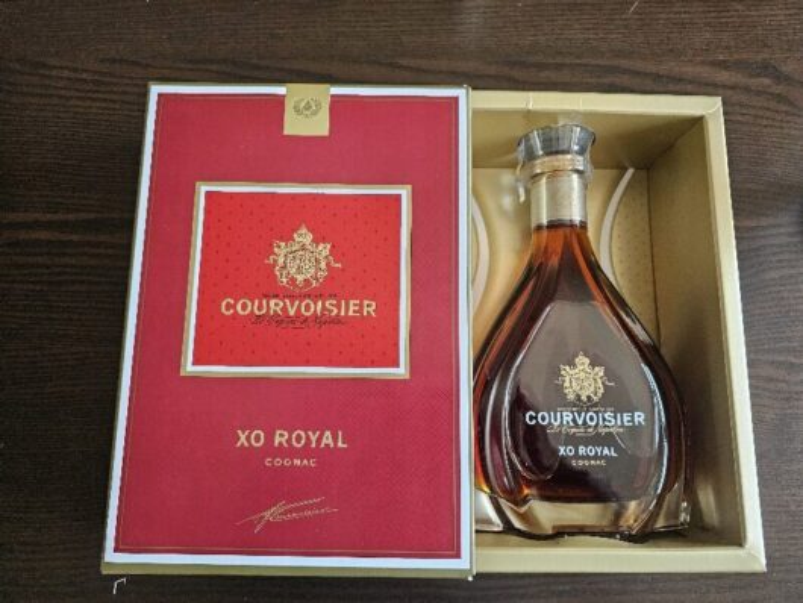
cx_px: 402
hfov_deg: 73.9
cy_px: 302
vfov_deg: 58.9
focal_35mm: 23
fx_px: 534
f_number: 1.7
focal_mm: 6.3
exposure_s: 1/204
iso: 800
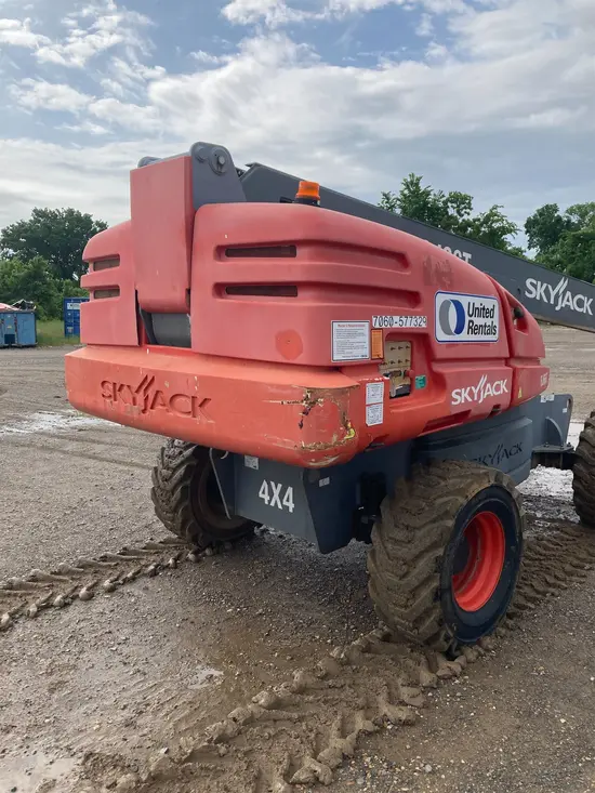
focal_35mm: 28
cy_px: 396
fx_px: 642
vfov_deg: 63.4
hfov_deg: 49.8
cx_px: 298
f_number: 1.8
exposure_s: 1/2024
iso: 20
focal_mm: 3.99
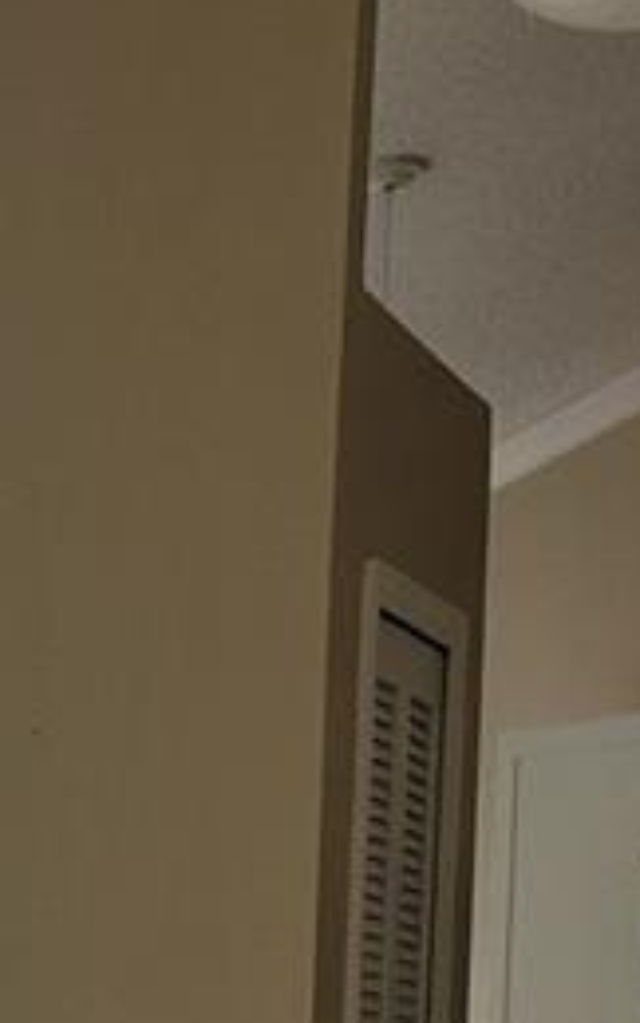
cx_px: -1296
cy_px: 1114
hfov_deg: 9.4
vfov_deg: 18.4
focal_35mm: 109
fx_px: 3040
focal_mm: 5.4
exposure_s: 1/120
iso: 160
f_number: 1.8
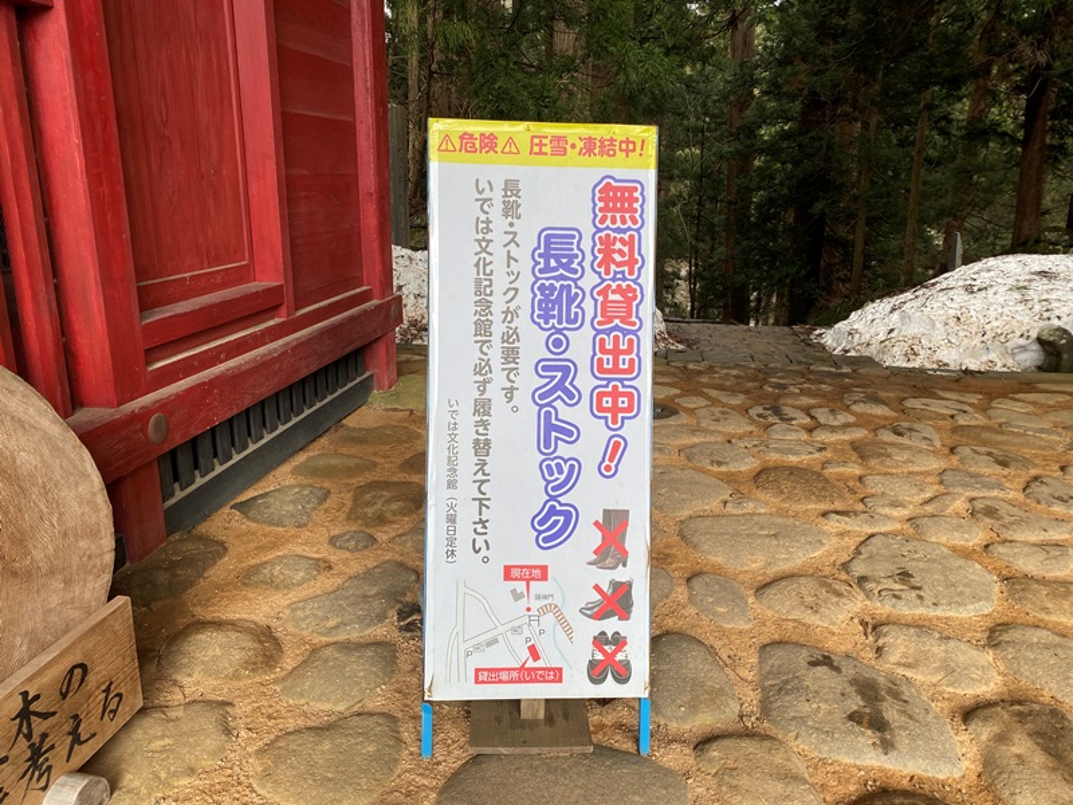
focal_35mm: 26
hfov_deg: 67.3
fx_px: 806
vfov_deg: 53.1
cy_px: 402
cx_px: 536
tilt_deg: -15.4
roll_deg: -0.1
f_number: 1.8
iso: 64
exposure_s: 1/121
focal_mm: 4.25
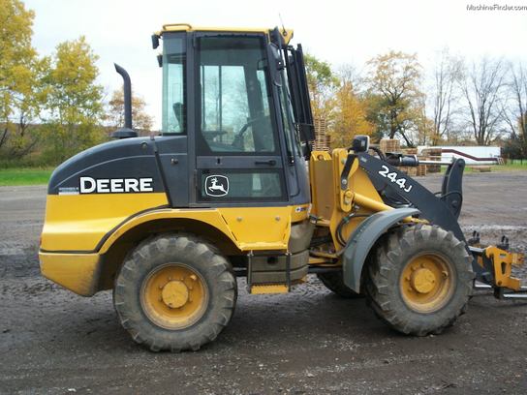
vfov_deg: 39.7
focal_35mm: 36
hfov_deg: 51.4
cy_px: 198
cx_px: 264
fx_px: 548
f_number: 4.5
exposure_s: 1/132
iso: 100
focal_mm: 5.9
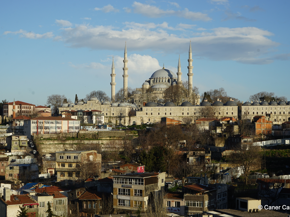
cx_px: 144
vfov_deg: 20.2
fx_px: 611
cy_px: 108
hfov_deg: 26.7
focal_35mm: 73
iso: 100
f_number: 9
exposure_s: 1/250
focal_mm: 67
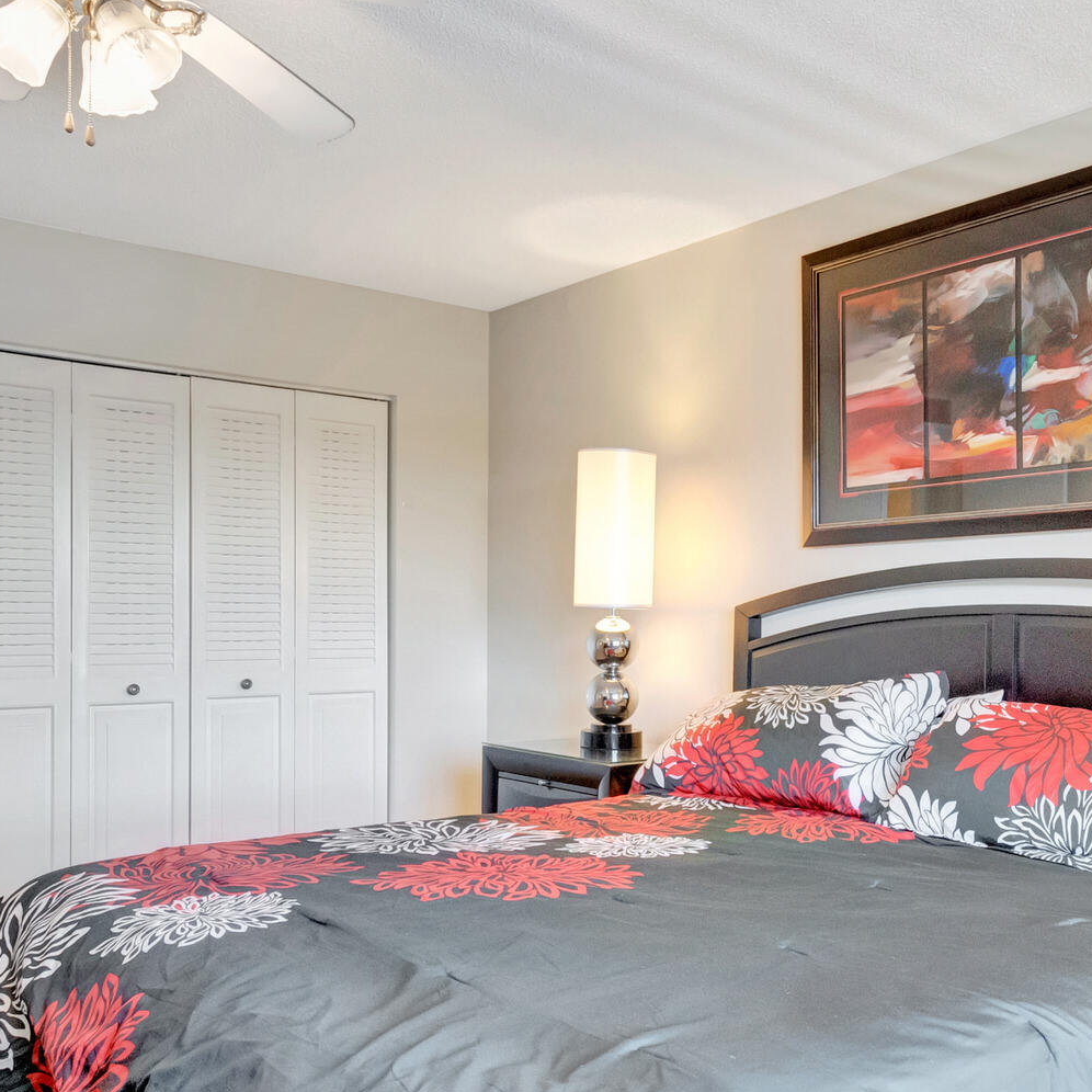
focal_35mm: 32
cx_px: 729
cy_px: 630
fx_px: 1142
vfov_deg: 50.9
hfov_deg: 50.2
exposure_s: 1/15
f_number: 8
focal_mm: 10
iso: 2800
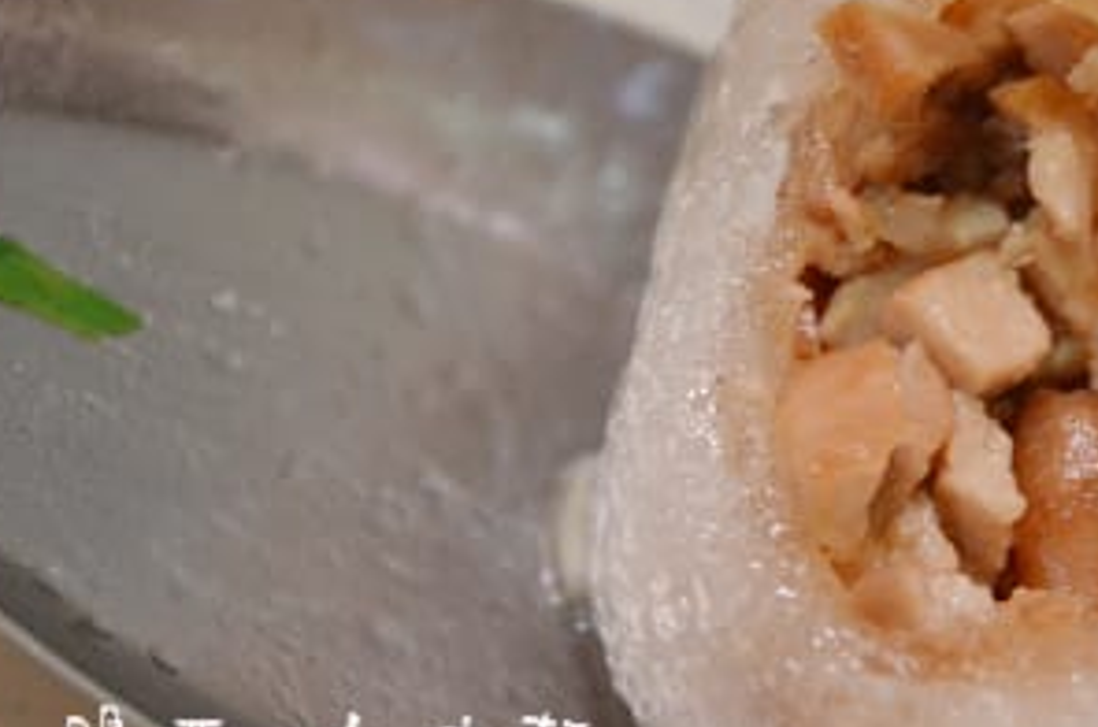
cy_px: 308
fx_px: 12722
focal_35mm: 418
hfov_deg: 4.9
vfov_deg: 3.3
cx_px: 1063
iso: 2000
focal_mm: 130
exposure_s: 1/50
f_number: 6
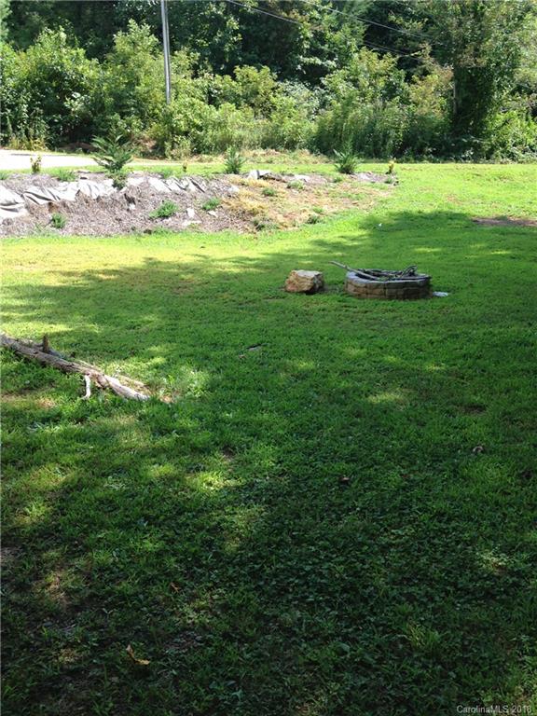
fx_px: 683
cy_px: 358
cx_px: 268
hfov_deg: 42.9
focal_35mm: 33
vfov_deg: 55.4
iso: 50
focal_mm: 4.12
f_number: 2.4
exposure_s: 1/507
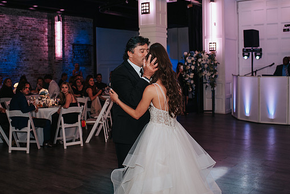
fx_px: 363
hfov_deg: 43.6
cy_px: 76
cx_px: 142
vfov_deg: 29.8
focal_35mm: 45
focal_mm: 35
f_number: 2.8
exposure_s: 1/200
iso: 1000
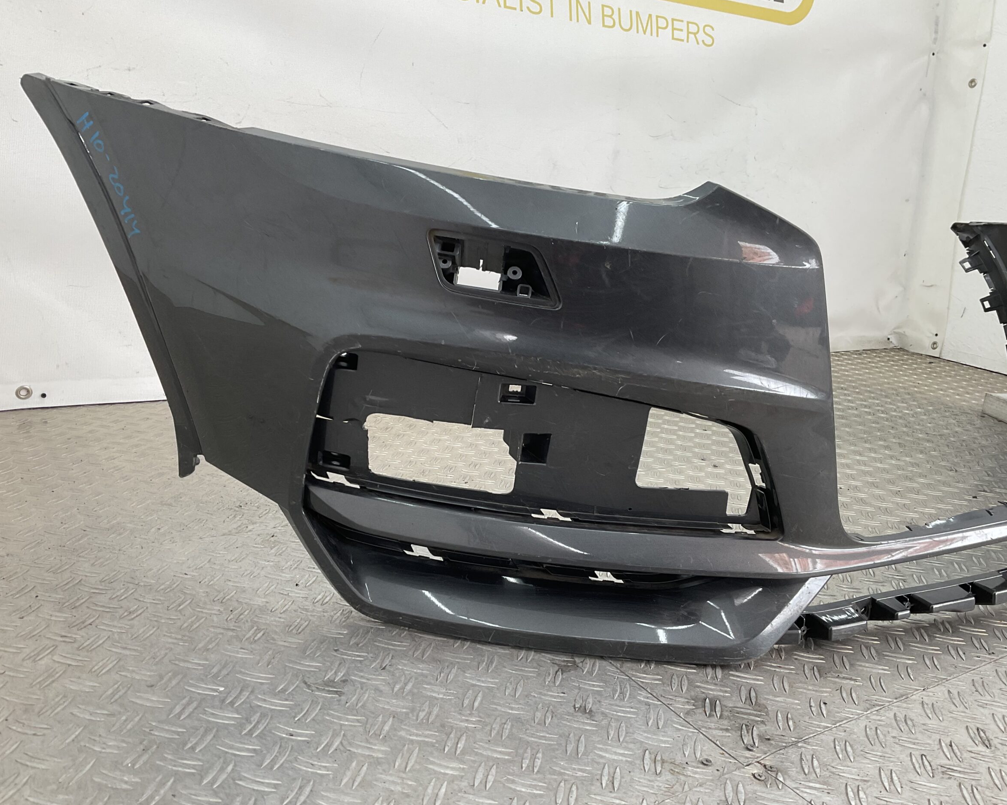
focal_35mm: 31
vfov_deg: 47.1
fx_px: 924
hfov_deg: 57.2
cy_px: 412
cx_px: 522
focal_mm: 3
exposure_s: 1/120
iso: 25
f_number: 1.8
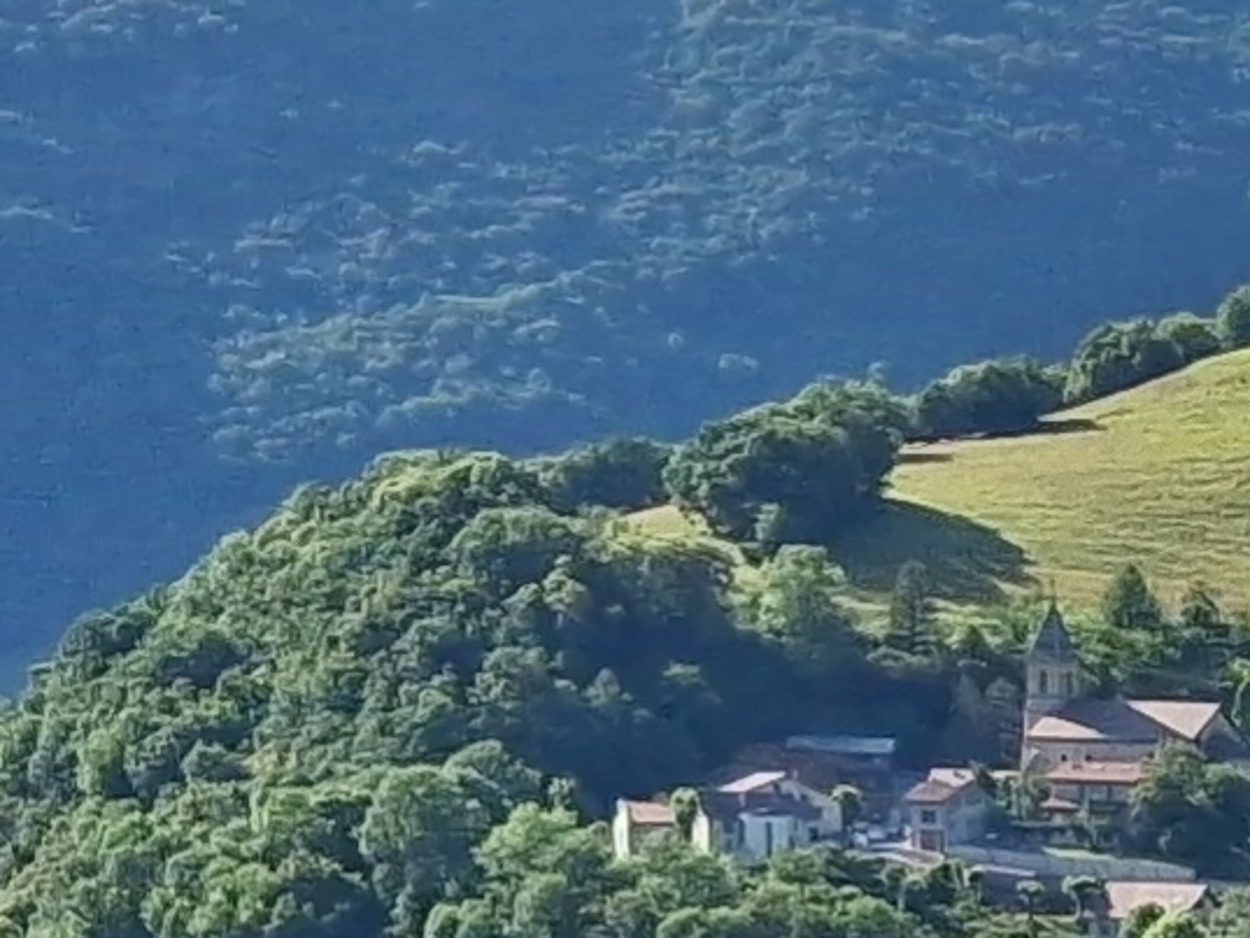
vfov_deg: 7.1
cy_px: 1632
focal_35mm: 205
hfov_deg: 8.7
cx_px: 3119
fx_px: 7404
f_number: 1.8
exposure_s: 1/802
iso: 25
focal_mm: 4
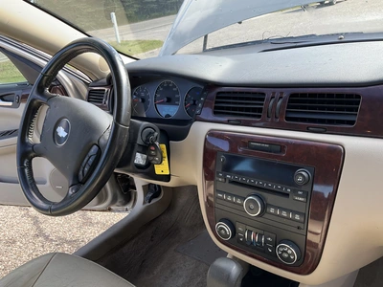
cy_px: 144
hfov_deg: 61.7
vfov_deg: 48.2
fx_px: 321
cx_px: 192
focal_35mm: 29
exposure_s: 1/166
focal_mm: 3
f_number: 1.8
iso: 20
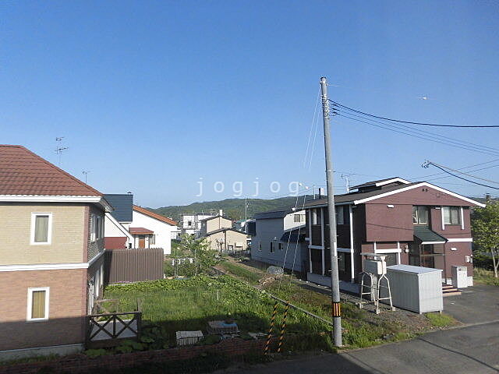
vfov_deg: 56.8
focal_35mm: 24
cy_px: 187
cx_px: 250
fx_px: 346
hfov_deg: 71.6
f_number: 7.8
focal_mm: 4.3
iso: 100
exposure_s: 1/250
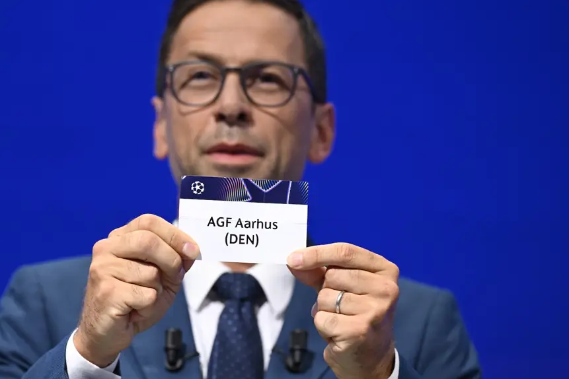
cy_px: 200
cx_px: 174
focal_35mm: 216
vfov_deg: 6.4
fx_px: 3414
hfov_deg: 9.5
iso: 500
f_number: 3.2
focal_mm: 155
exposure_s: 1/161
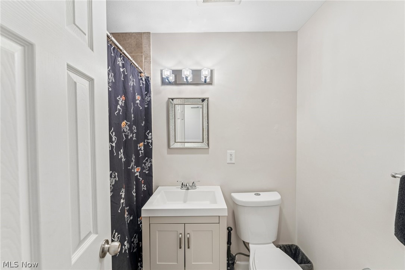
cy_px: 135
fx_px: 157
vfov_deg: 81.2
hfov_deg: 104.3
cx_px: 202
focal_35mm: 14
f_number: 5.6
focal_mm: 14
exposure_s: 1/20
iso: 200
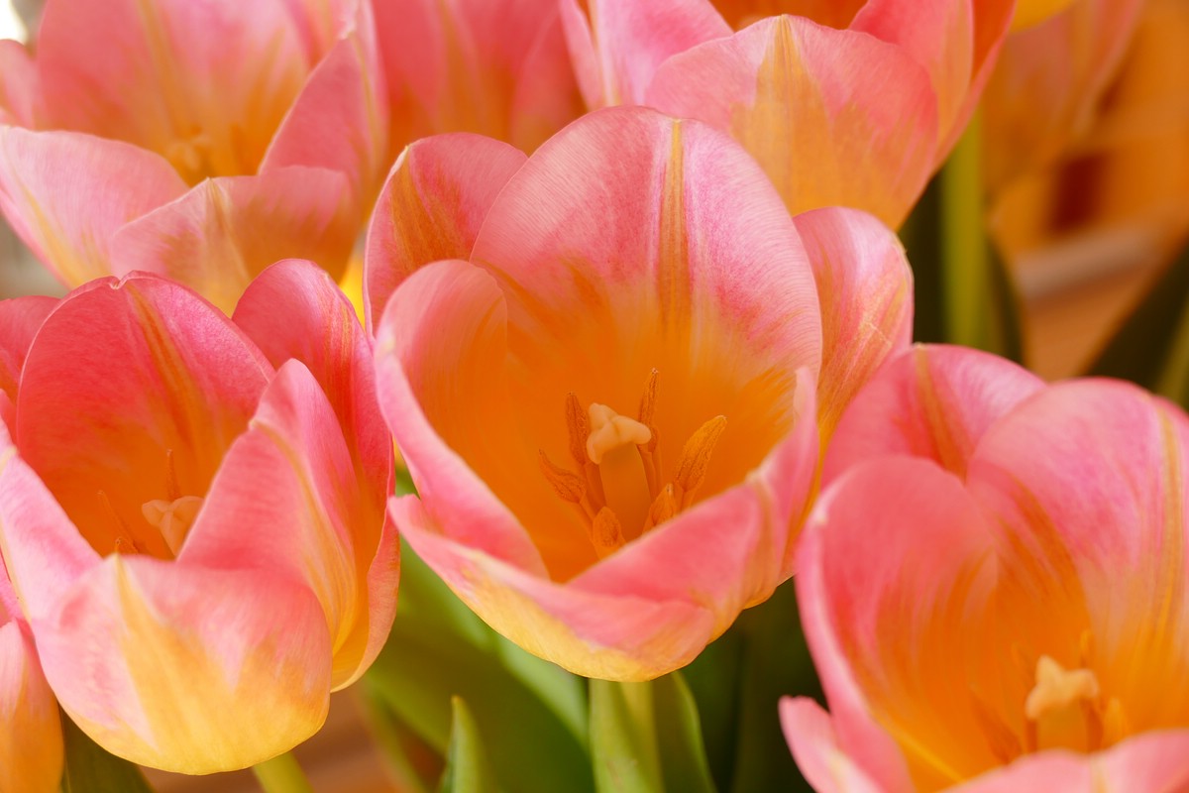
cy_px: 396
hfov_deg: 17.8
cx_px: 594
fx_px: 3798
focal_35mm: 115
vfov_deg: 11.9
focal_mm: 41.85
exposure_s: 1/80
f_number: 3.9
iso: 160
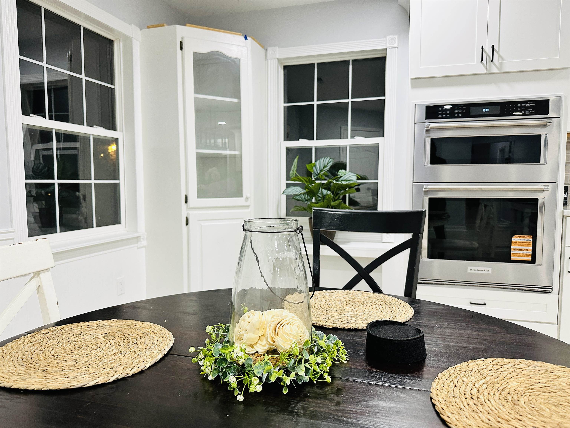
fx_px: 395
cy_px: 214
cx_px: 285
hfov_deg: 71.6
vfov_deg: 56.8
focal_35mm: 24
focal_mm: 6.86
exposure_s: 1/60
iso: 250
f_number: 1.78
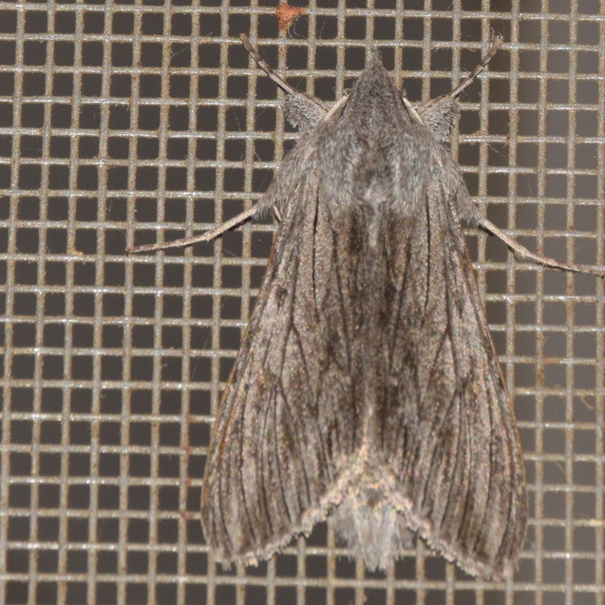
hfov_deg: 6.5
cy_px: 302
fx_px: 5319
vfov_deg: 6.5
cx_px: 364
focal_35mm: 269
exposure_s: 1/160
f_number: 16
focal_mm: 140
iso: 500
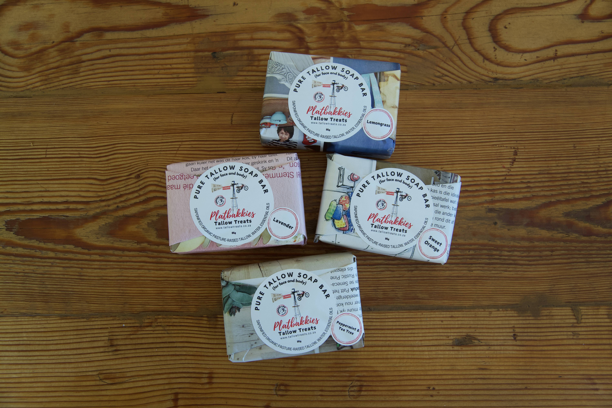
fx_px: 510
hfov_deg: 61.9
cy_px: 204
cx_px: 306
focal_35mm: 30
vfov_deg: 43.6
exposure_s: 1/160
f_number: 4
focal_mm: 20
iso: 500
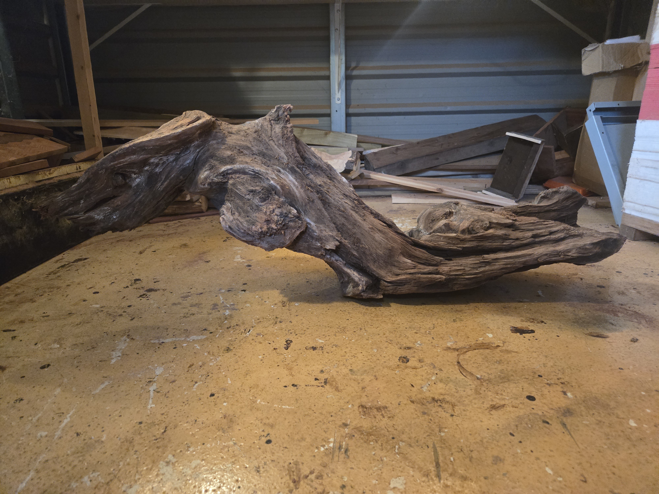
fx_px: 438
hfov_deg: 73.9
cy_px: 247
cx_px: 330
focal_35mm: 23
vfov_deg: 58.9
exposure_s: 1/100
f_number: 1.8
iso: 1600
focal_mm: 5.4
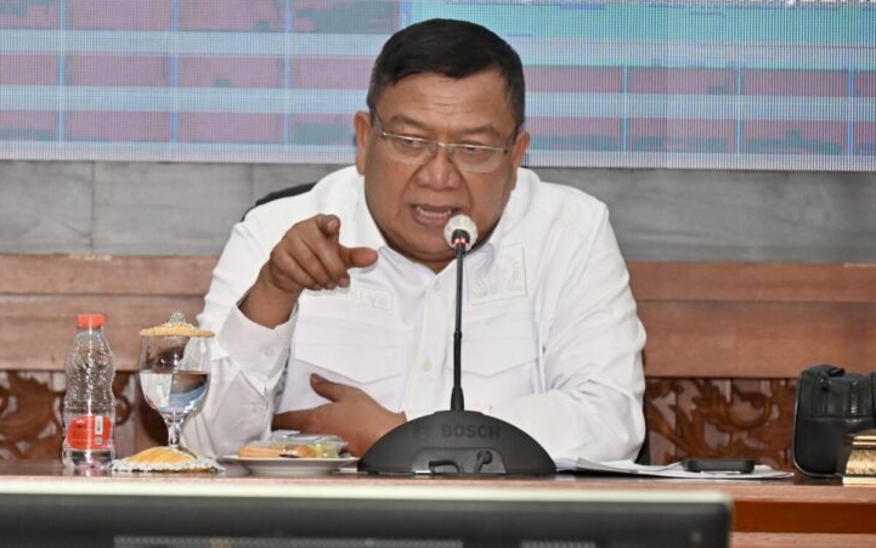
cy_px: 279
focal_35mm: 217
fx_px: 5182
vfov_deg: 6.1
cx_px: 443
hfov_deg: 9.7
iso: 1400
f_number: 6.3
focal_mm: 200
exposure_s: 1/60
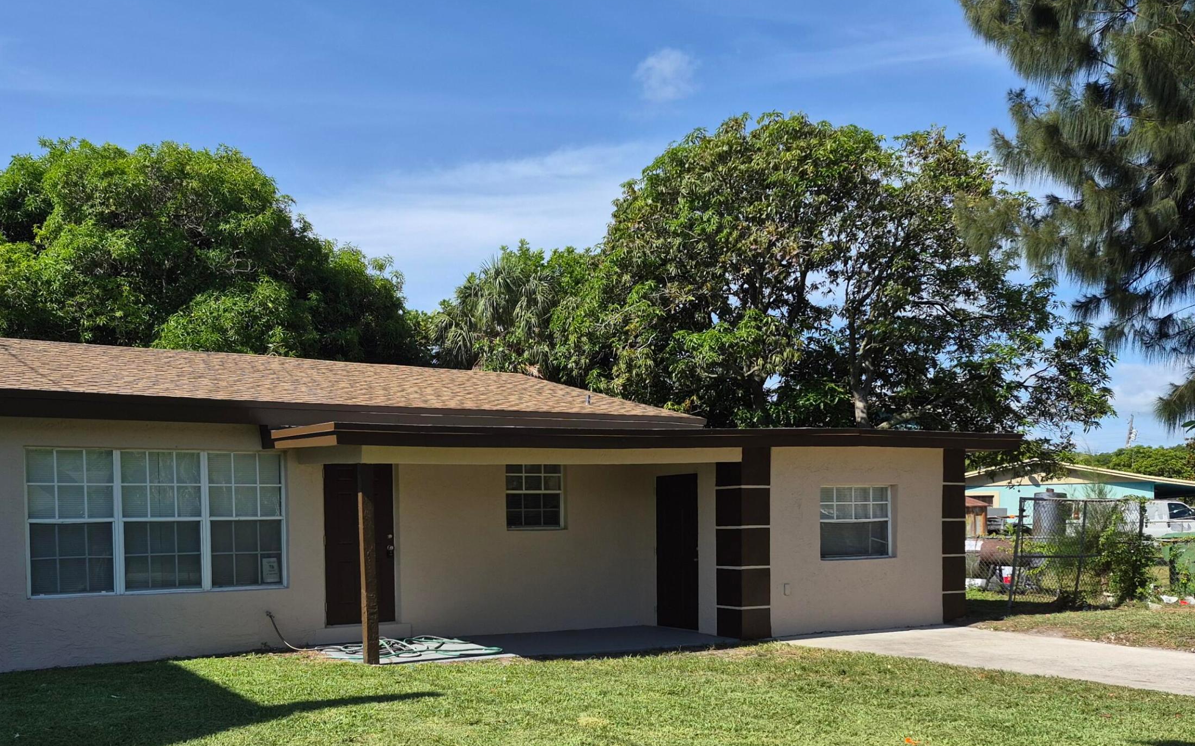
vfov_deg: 38.5
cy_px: 553
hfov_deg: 58.9
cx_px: 444
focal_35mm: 32
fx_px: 1042
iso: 80
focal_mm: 5.4
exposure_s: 1/4992
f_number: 1.8
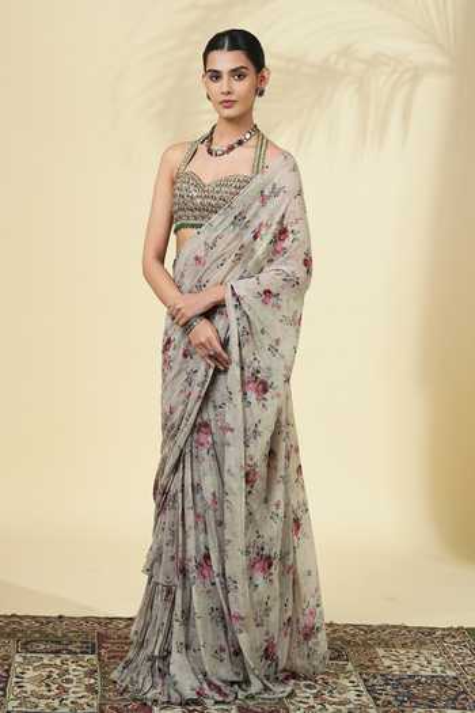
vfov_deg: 29.7
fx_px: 1346
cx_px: 238
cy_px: 356
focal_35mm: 68
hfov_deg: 20.0
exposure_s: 1/160
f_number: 8
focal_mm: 68
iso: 500
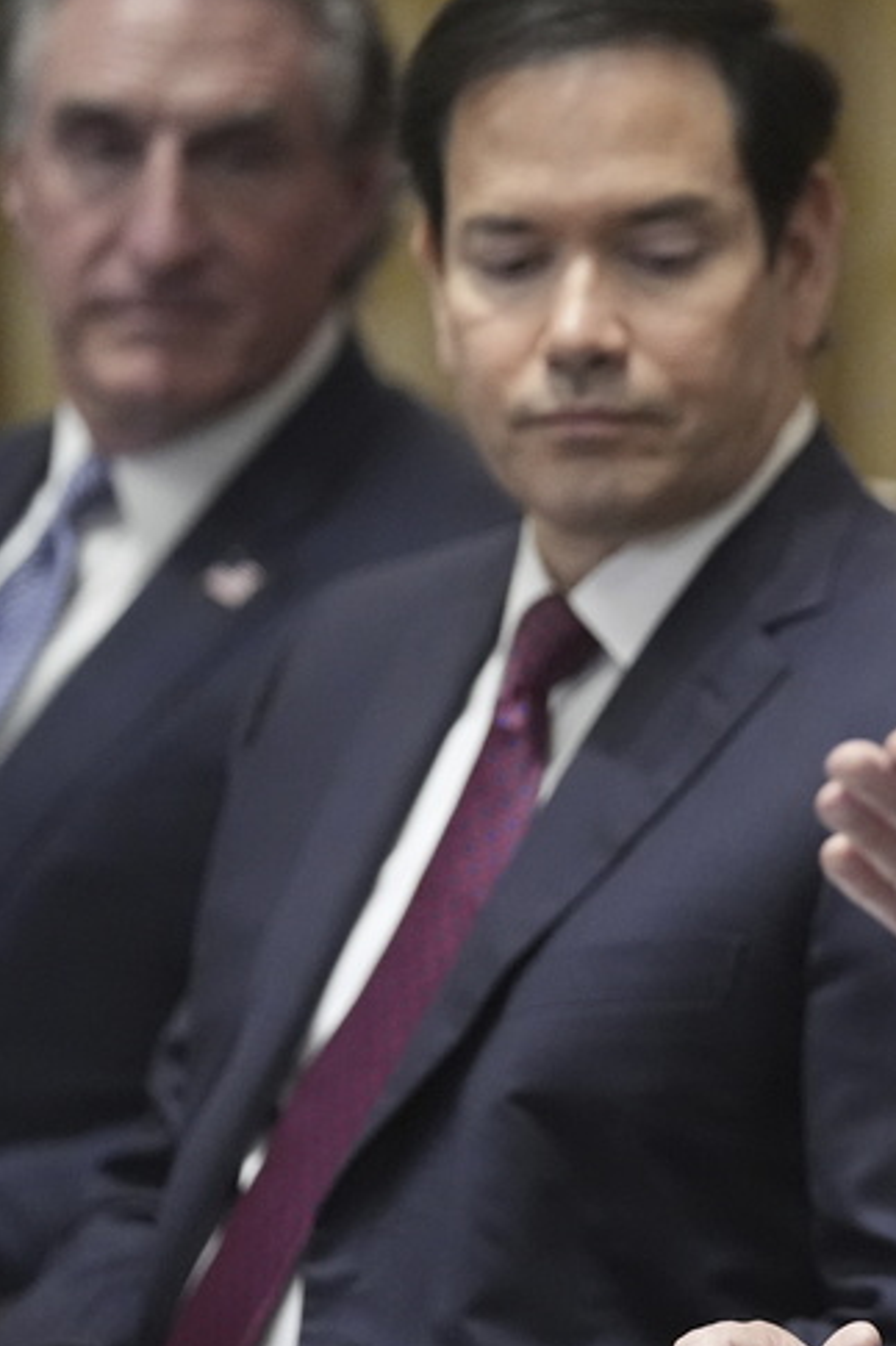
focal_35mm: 361
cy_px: 734
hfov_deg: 3.8
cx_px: 821
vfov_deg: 5.7
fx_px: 13486
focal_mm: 171
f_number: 2.8
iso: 6400
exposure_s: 1/400
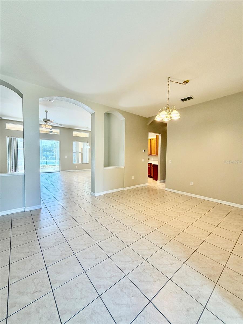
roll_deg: -0.8
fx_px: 131
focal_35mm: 14
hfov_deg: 85.7
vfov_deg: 102.1
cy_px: 162
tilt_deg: -4.0
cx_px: 122
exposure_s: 1/120
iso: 125
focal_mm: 2.22
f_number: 2.2
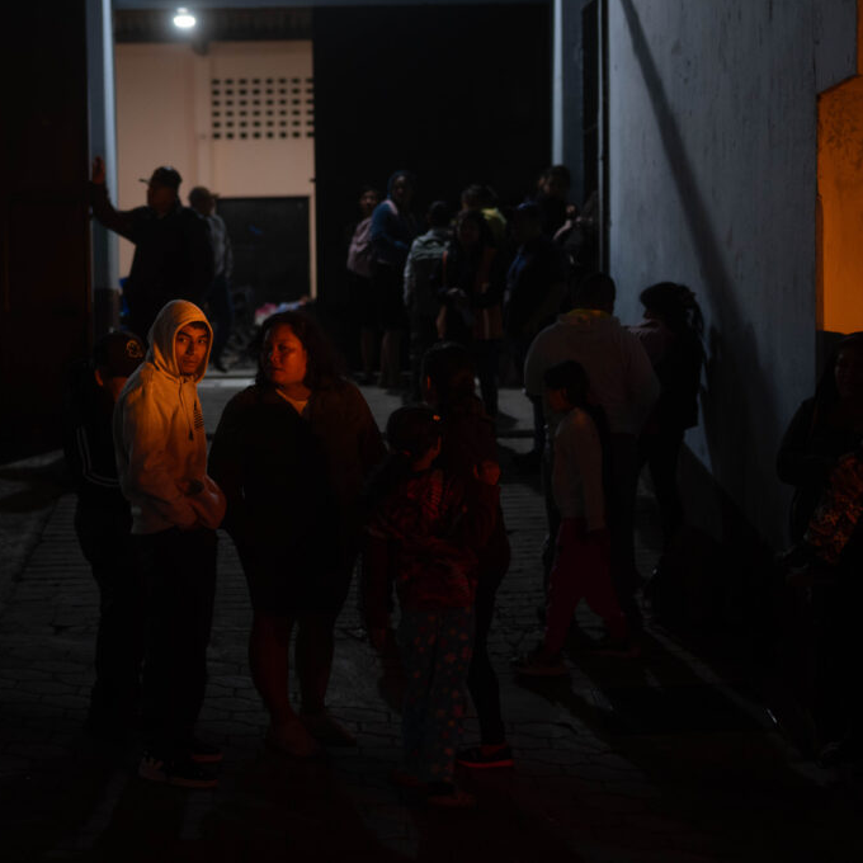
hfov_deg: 26.7
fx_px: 1805
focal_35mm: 64
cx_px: 296
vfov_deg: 26.9
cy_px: 431
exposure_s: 1/125
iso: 1600
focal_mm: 50
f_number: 2
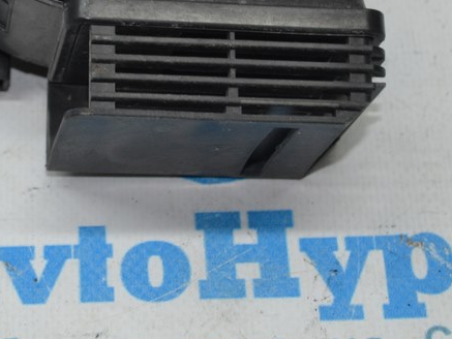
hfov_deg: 12.9
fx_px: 1987
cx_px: 63
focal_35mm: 152
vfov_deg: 9.7
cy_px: 53
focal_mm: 45
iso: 400
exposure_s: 1/125
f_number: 5.3
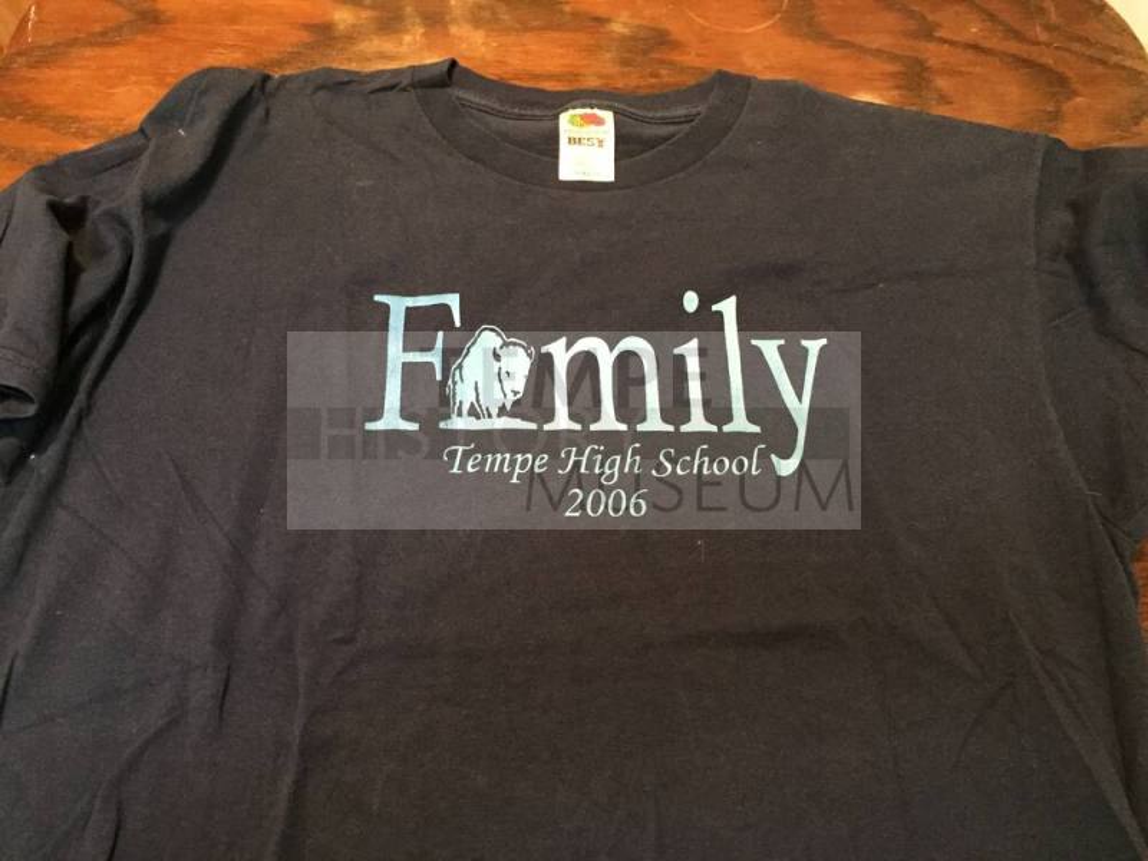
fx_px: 962
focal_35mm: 29
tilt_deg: -63.9
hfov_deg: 61.7
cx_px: 574
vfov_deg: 48.2
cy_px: 430
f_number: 2.2
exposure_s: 1/15
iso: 320
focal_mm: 4.15
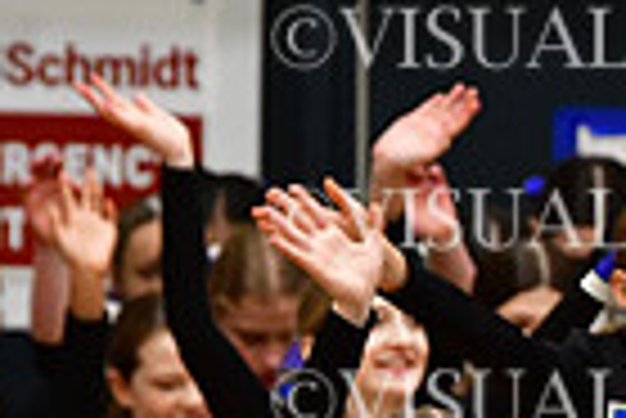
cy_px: 672
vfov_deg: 1.2
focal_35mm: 1126
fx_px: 19600
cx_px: 923
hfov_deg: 1.8
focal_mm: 180
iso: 4000
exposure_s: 1/500
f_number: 3.5
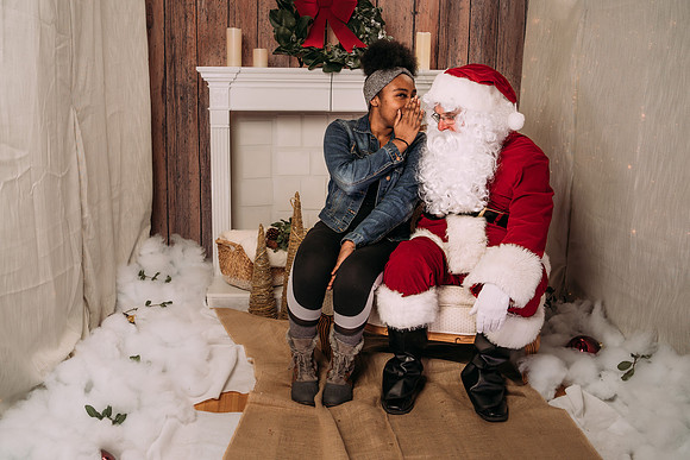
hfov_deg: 50.7
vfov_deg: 35.1
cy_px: 223
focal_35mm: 38
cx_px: 330
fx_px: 728
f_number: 5
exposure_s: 1/100
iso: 100
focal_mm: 35
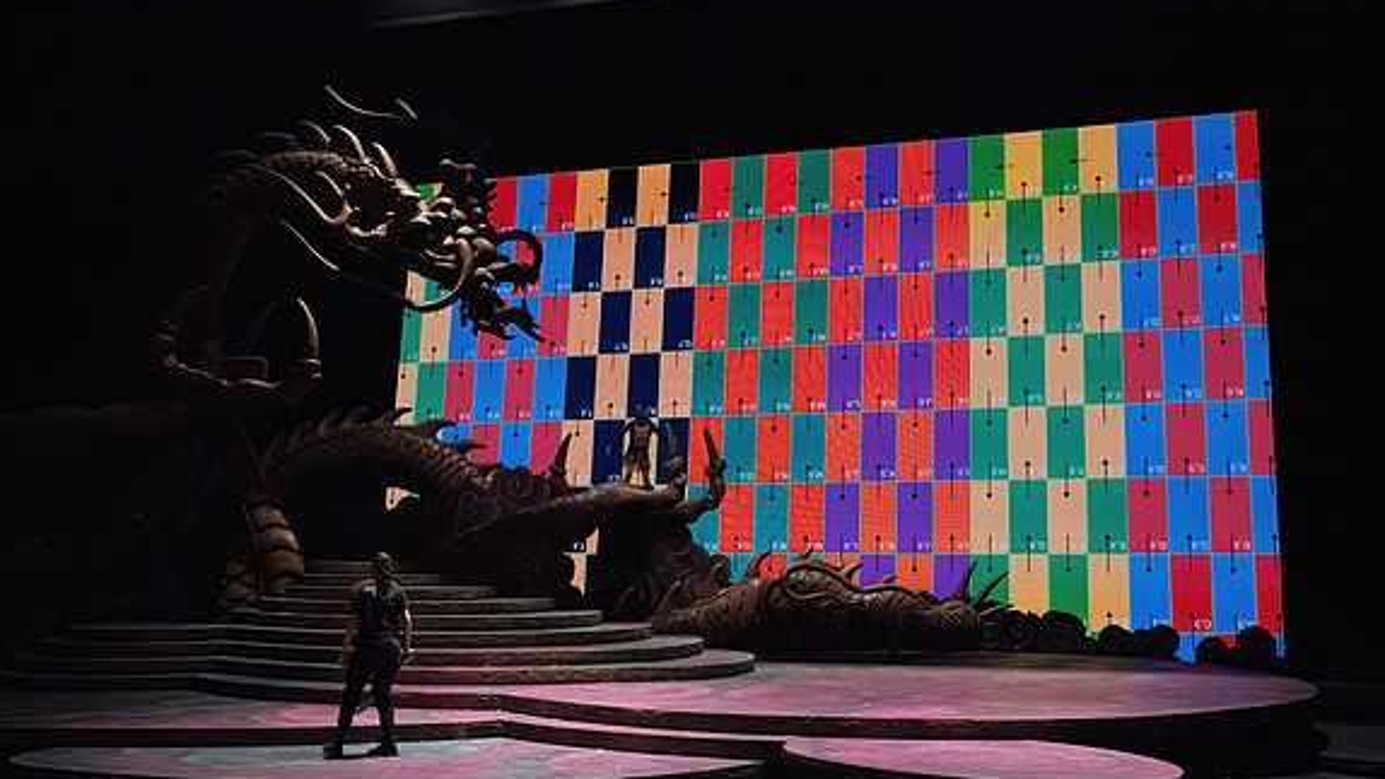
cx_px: 695
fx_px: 1322
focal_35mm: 36
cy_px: 440
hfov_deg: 55.3
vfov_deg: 32.8
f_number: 9
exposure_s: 1/400
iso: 25600
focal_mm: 34
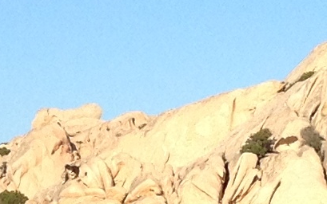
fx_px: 2639
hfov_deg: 7.1
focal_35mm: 296
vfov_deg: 4.4
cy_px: 240
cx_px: 126
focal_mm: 4.28
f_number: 2.4
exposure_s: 1/1727
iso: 64
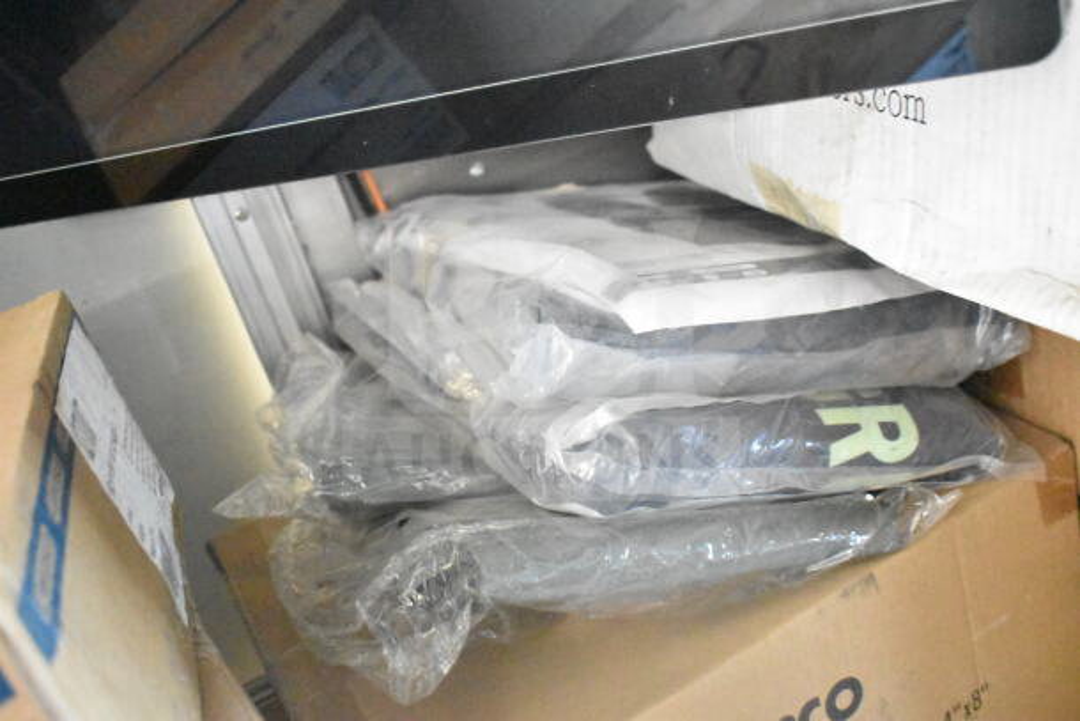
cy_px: 360
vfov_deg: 35.5
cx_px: 540
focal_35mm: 38
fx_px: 1125
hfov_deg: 51.3
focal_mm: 25
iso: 22800
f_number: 4
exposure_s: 1/40
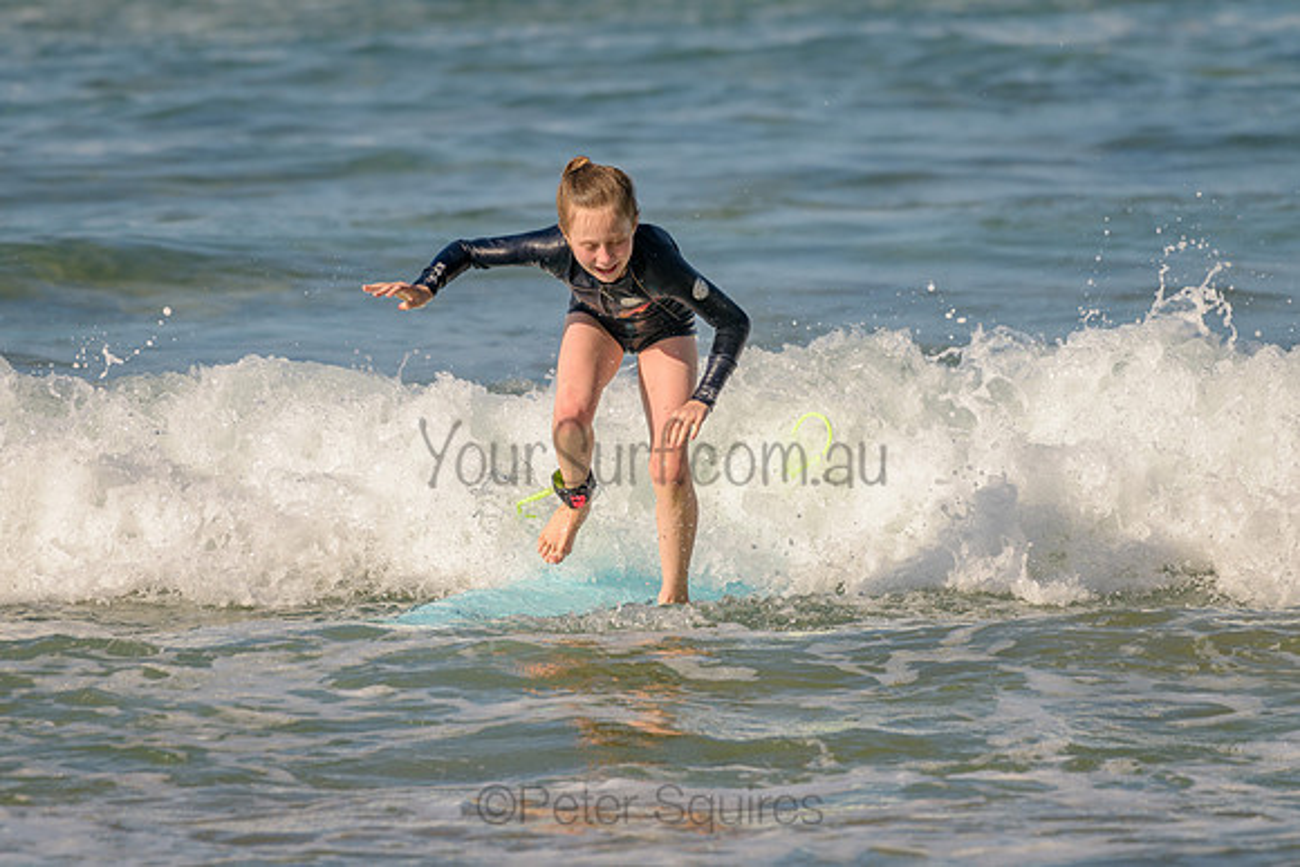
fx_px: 19938
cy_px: 335
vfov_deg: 2.5
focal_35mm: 552
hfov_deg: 3.7
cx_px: 646
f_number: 5.6
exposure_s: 1/2000
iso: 140
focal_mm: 450
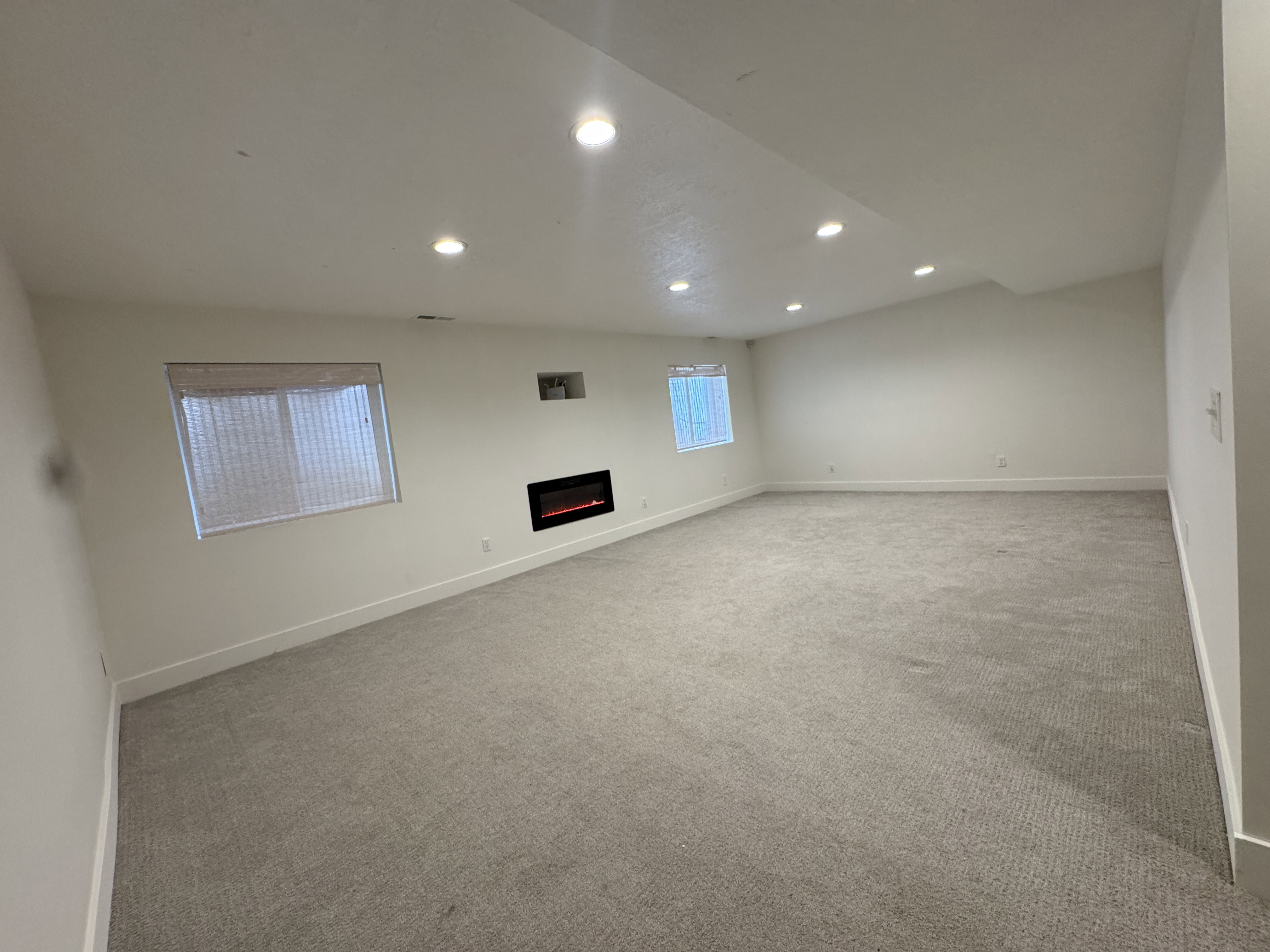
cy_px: 476
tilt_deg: -5.9
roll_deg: +7.1
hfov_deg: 102.1
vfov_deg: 85.7
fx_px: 514
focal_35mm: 14
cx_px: 635
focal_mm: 2.22
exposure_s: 1/120
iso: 320
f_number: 2.2
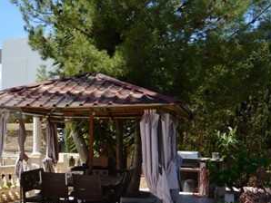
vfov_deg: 24.3
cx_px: -15
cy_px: 136
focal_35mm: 60
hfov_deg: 29.5
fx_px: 470
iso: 100
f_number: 3.5
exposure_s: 1/1000
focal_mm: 11
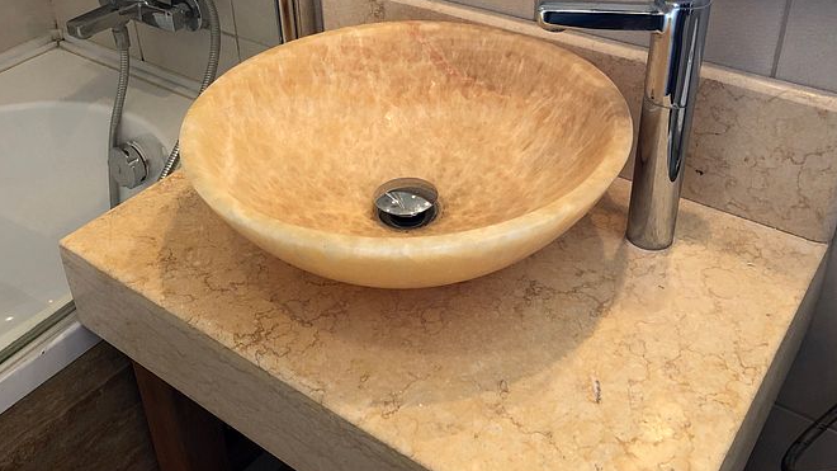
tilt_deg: -30.4
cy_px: 132
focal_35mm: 37
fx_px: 821
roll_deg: +3.3
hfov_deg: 53.9
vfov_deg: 31.5
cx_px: 380
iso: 50
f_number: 1.8
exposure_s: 1/17
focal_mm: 3.99
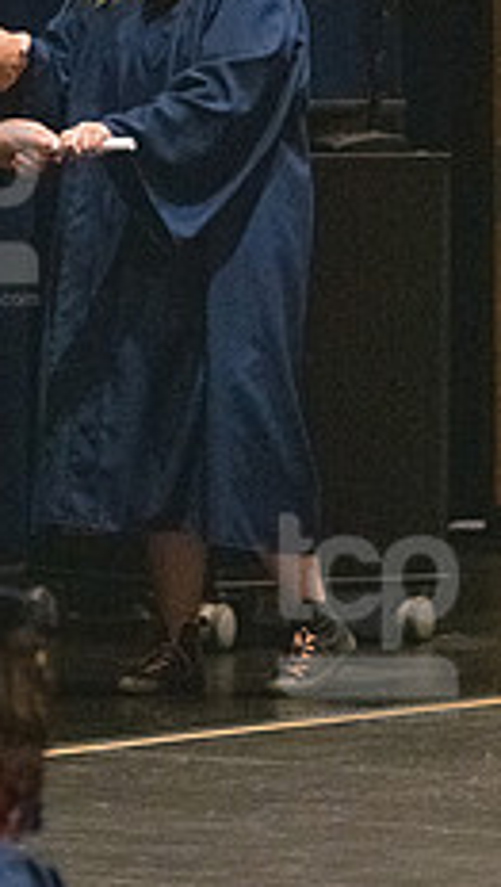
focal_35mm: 379
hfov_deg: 3.2
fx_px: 8925
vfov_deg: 5.7
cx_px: -52
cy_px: 203
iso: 10000
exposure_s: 1/400
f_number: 3.2
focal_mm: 125
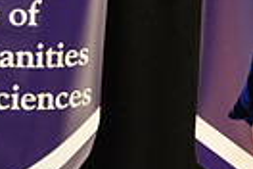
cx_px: 464
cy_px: 442
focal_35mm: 238
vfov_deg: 5.5
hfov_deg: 8.3
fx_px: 1672
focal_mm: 24.9
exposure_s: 1/125
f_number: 4
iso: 1250
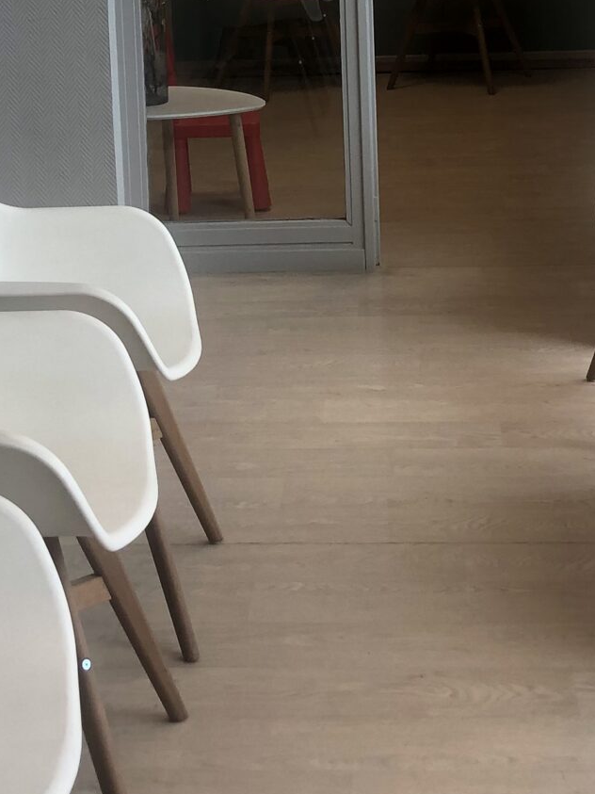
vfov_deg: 22.3
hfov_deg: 17.4
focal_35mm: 85
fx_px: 1949
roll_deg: +1.5
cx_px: 282
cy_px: 40
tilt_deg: -8.8
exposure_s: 1/120
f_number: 1.8
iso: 32
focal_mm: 3.99
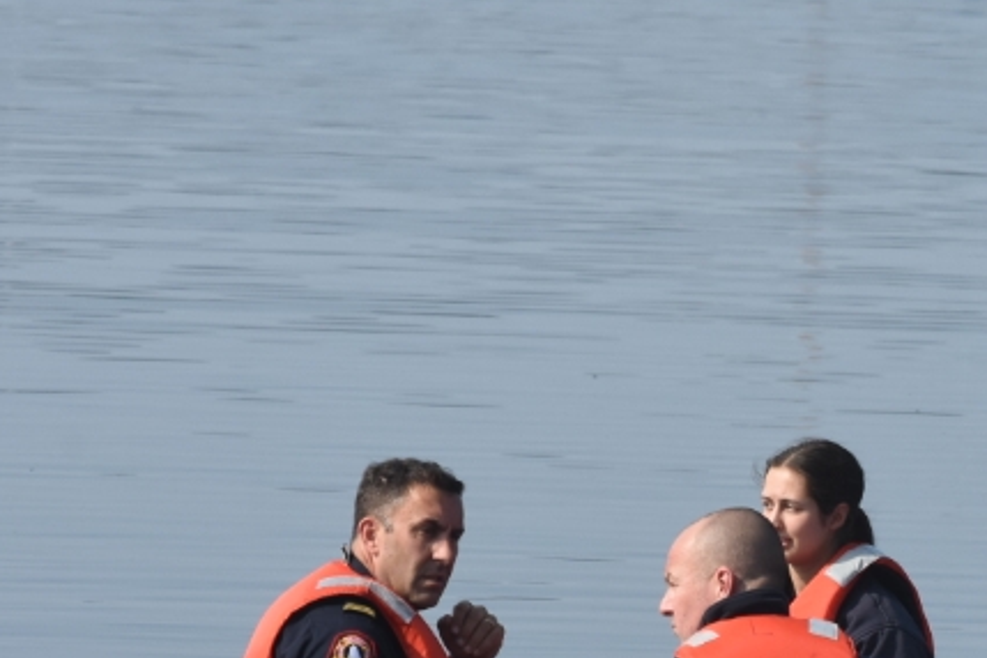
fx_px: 16695
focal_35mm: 609
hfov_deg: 3.4
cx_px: 886
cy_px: 732
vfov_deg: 2.3
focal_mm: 170
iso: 500
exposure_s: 1/1000
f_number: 8
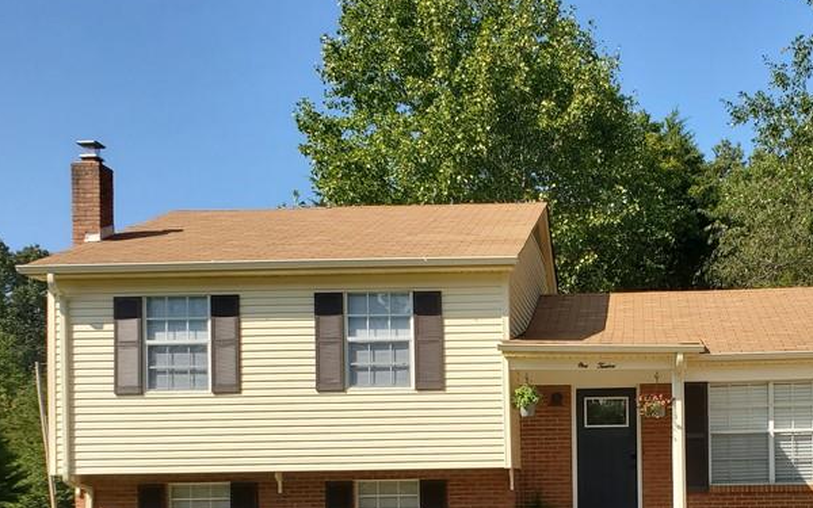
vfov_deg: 26.5
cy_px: 459
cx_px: 623
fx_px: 1041
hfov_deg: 41.2
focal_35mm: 47
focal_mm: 4.3
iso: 50
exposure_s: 1/1372
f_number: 2.4
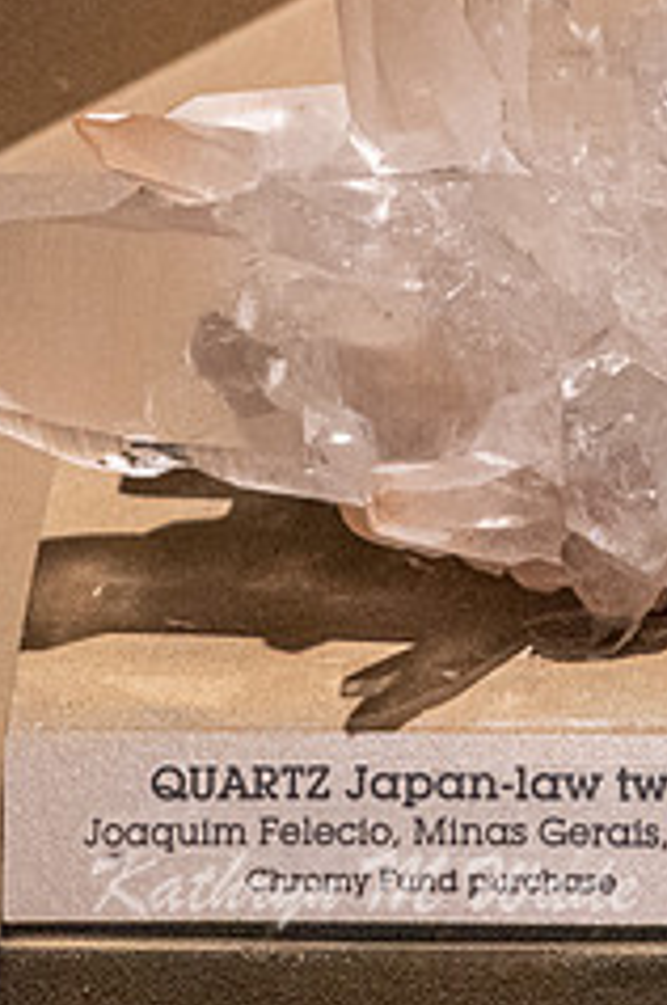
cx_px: 455
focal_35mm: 208
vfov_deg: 9.8
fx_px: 5797
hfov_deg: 6.6
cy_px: -20
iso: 5000
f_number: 5
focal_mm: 65
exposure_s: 1/100
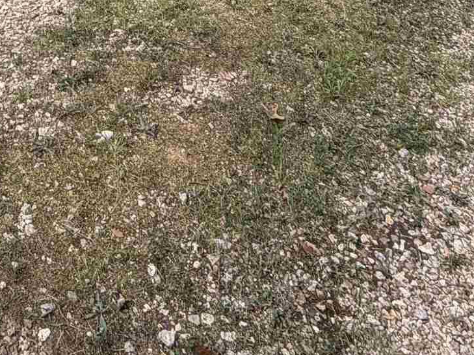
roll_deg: +1.3
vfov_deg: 17.6
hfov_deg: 30.8
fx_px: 808
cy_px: -354
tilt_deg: -4.0
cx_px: 23
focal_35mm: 59
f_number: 2.2
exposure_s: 1/324
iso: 50
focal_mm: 2.22
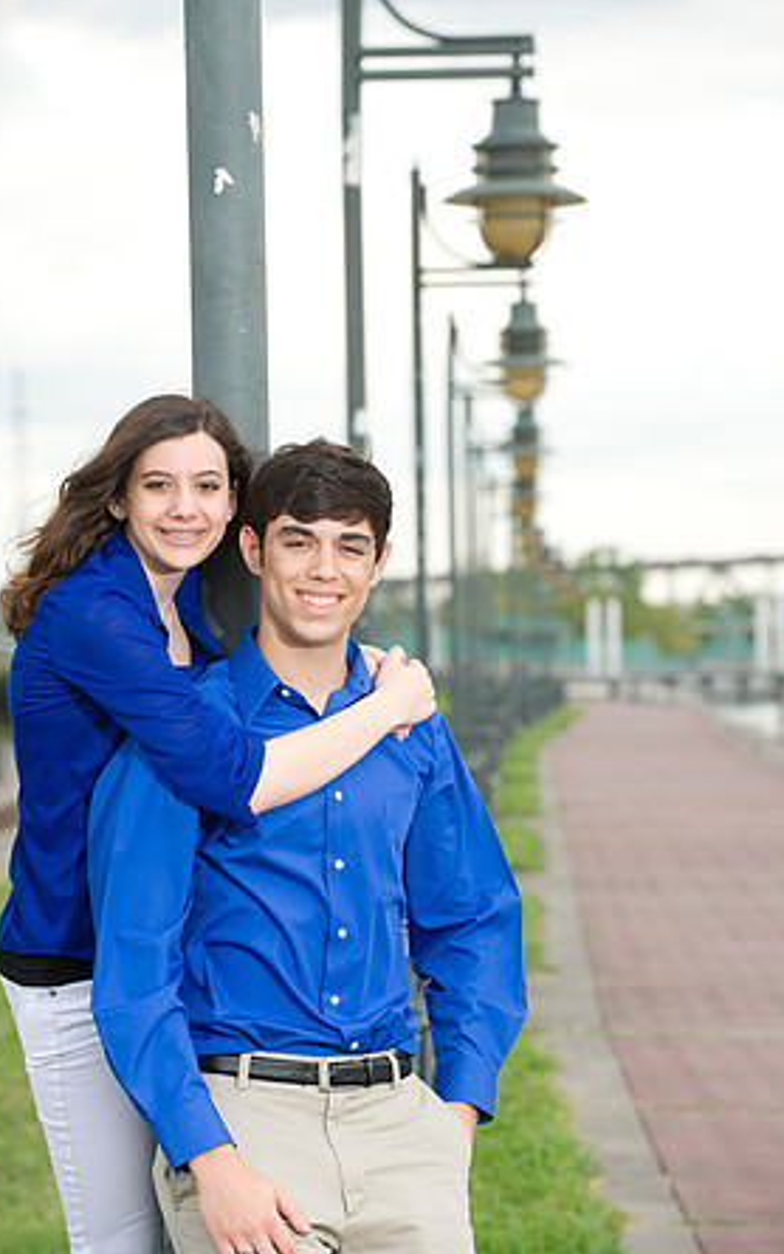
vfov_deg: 15.0
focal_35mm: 139
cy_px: 628
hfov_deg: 9.4
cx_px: 379
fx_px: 4753
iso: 320
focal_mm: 135
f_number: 5.6
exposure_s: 1/250
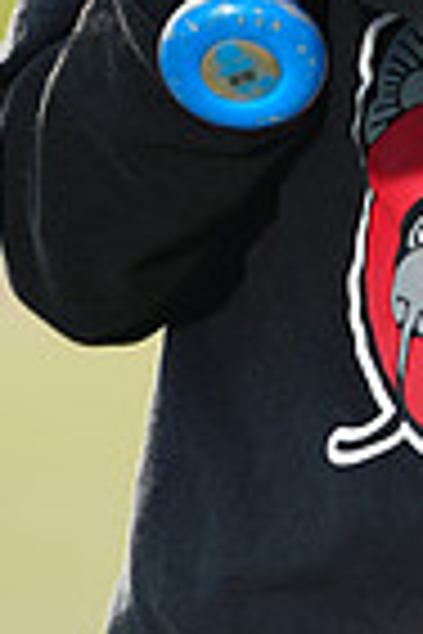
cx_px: 691
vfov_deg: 2.5
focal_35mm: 822
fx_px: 14487
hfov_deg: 1.7
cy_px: -562
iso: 64
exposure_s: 1/250
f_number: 4.5
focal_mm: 200
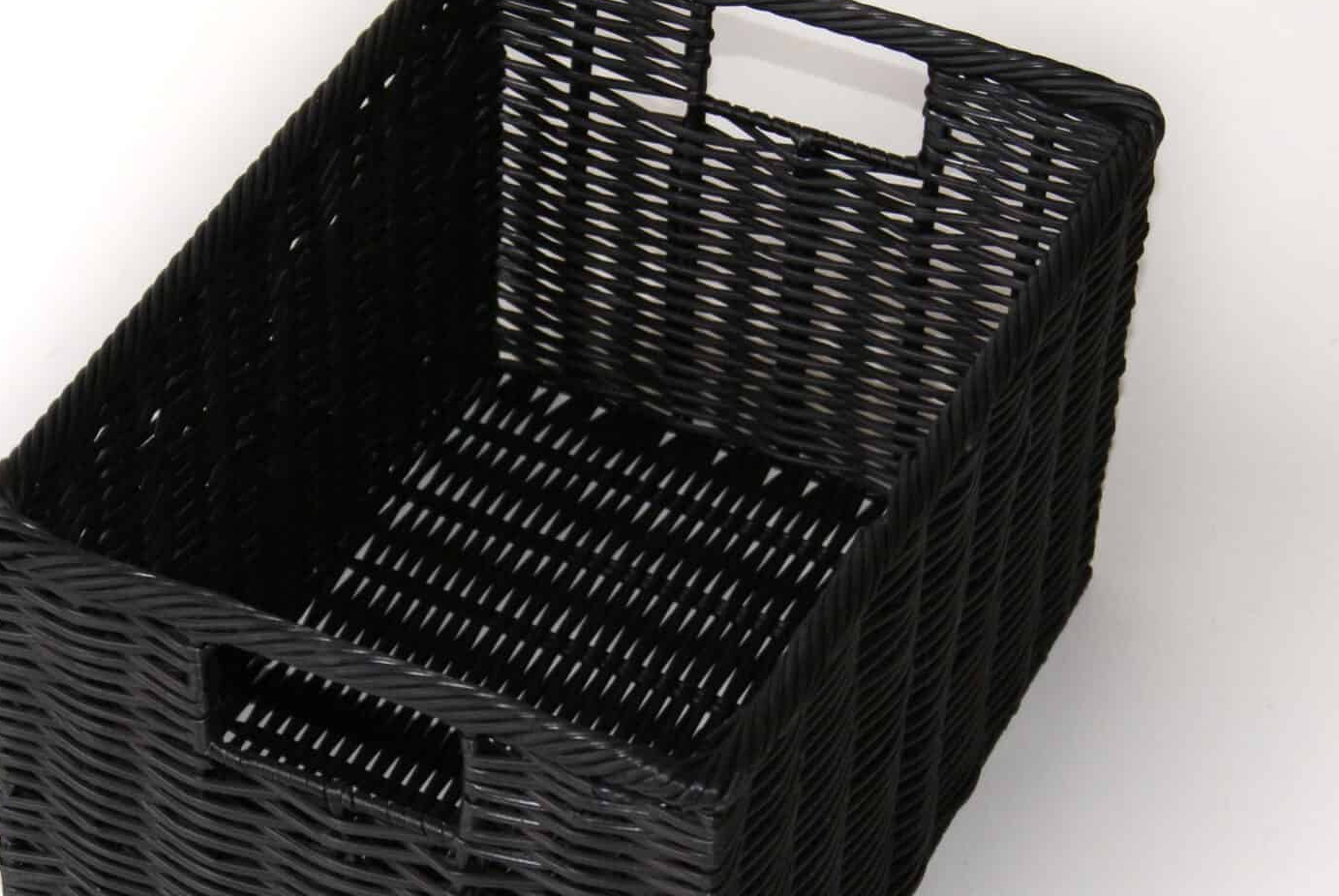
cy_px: 587
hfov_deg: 16.4
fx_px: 4652
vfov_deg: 11.0
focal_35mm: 125
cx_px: 535
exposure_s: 1/60
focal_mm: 45
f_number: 5.6
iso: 400
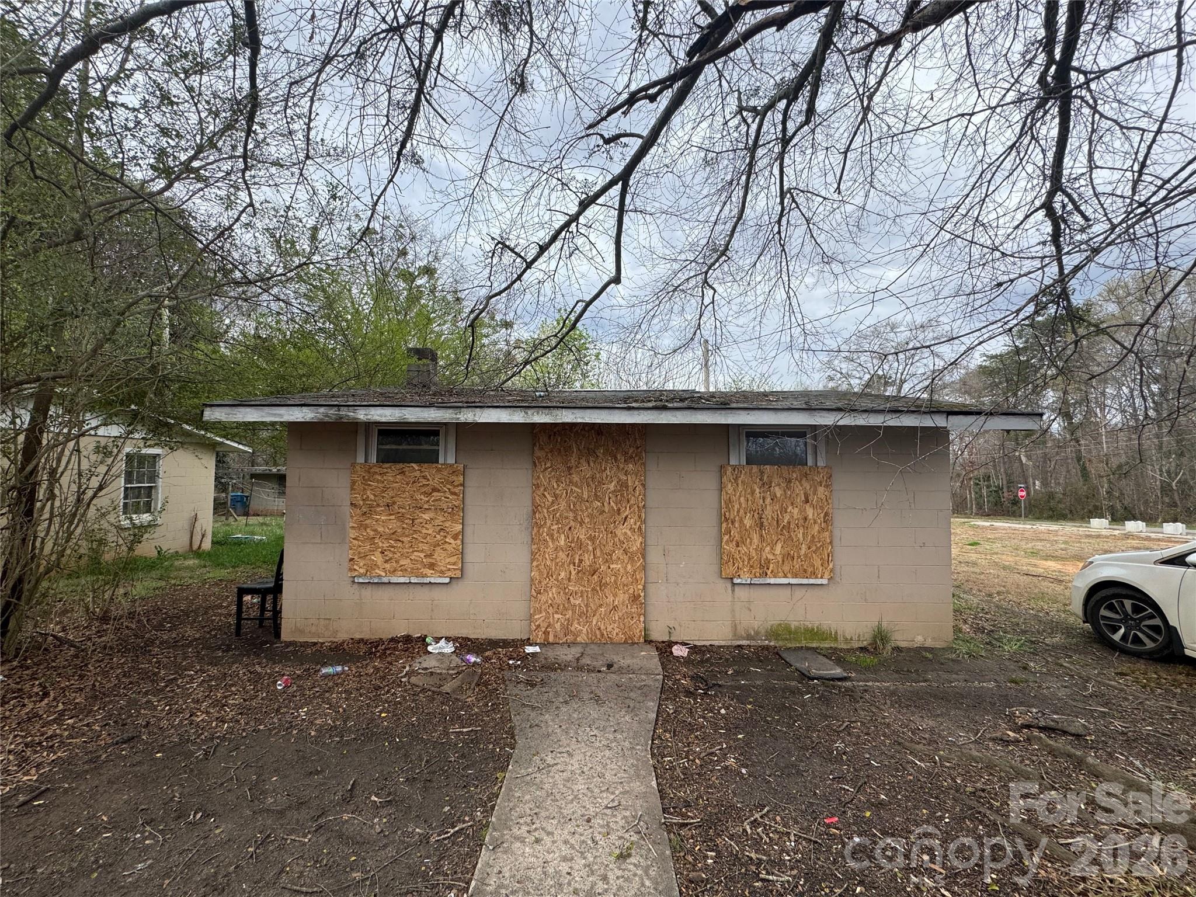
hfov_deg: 102.1
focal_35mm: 14
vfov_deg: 85.7
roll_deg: -0.6
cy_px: 448
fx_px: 484
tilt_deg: +2.5
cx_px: 598
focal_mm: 2.22
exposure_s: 1/889
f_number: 2.2
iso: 50
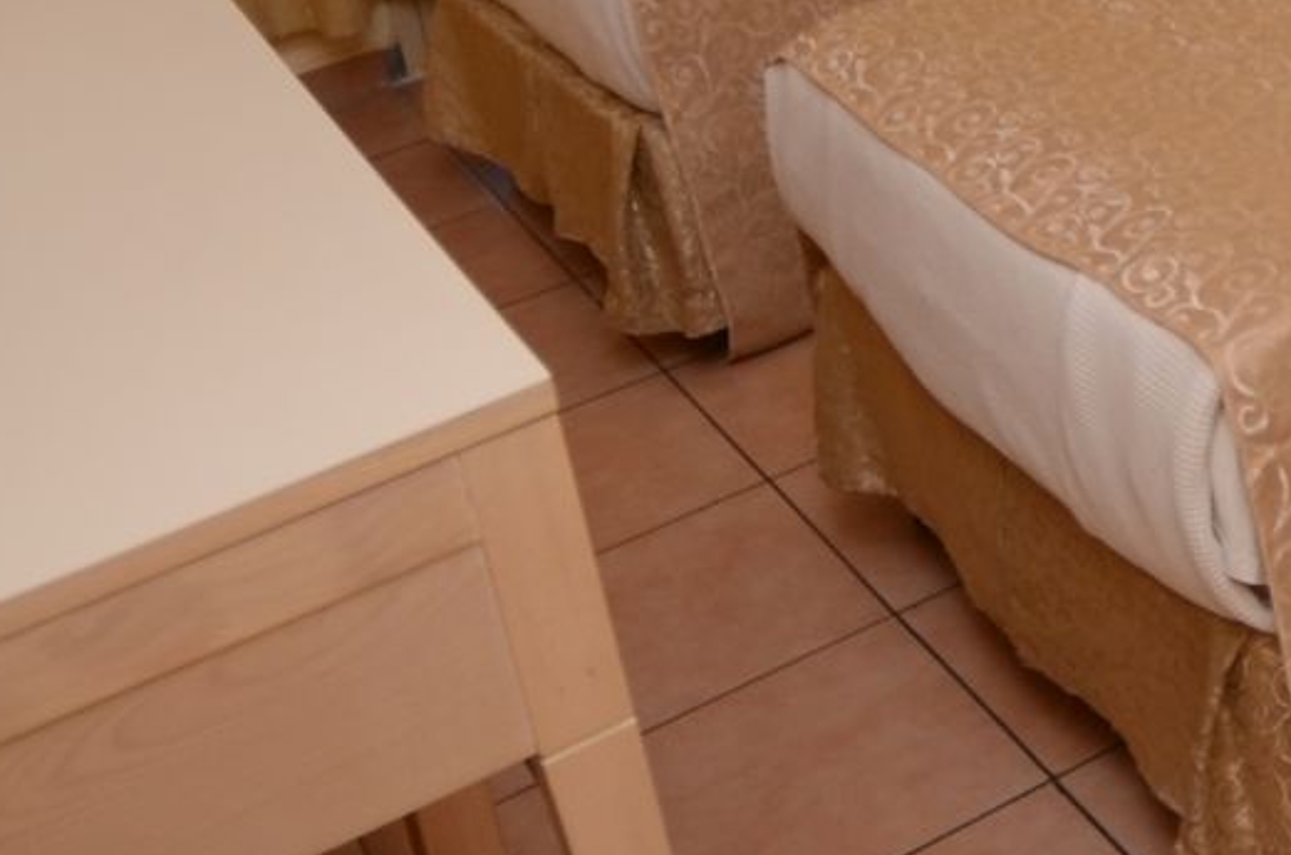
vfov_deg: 17.5
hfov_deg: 26.0
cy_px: -364
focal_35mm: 71
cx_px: 1472
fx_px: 2541
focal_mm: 10
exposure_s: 1/60
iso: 200
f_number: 4
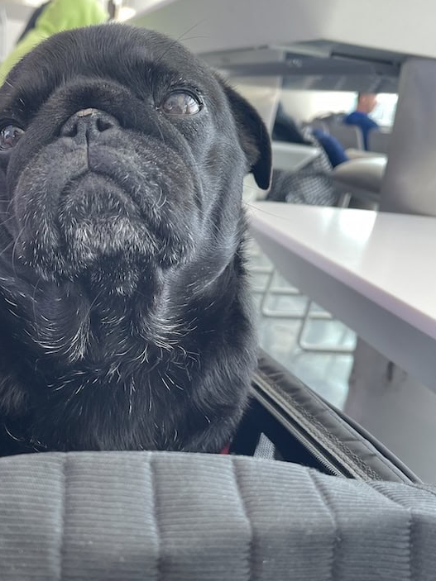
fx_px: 622
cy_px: 340
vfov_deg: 49.9
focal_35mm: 37
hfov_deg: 38.4
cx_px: 163
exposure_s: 1/107
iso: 125
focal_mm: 5.1
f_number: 1.6
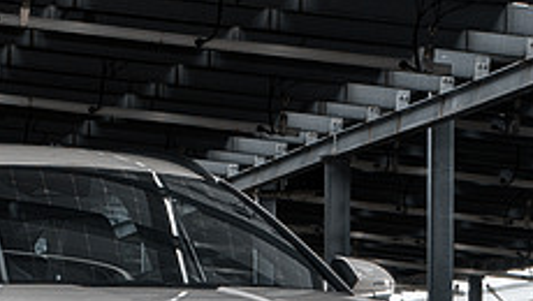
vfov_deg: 5.5
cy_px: 230
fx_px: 3113
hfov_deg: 9.6
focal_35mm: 220
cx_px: -192
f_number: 5.6
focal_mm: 62
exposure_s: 1/50
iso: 400
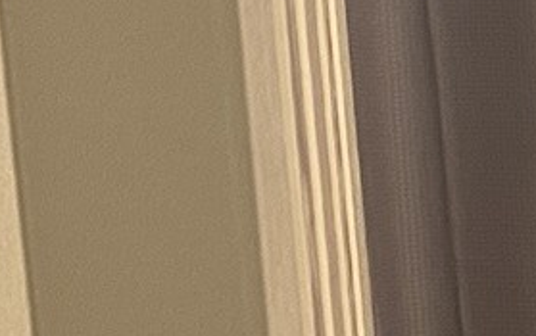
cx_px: 1562
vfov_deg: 6.5
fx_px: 2954
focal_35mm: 202
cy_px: 307
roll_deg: +1.8
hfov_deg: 8.7
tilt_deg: -10.9
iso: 200
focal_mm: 4.25
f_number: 1.8
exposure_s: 1/60
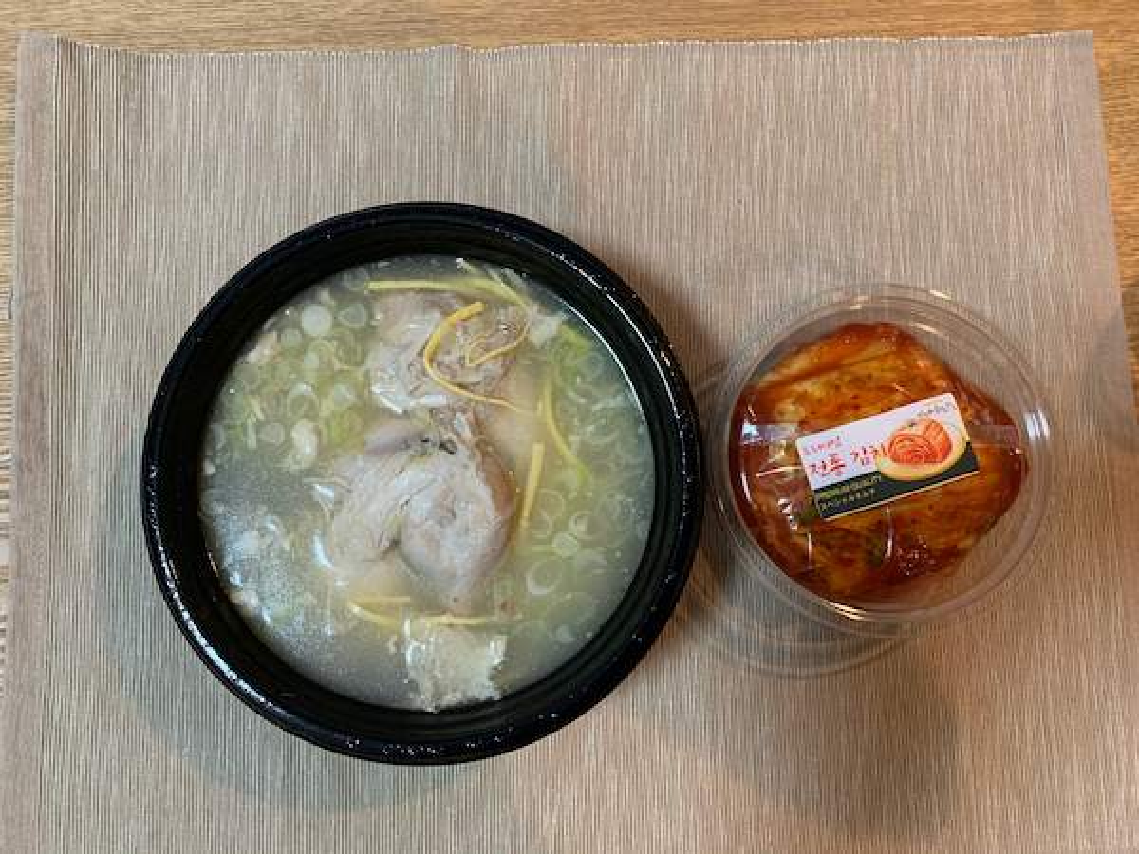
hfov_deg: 67.3
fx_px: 856
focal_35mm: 26
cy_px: 427
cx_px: 570
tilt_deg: -82.7
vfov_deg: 53.1
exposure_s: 1/50
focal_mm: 4.25
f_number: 1.8
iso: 250
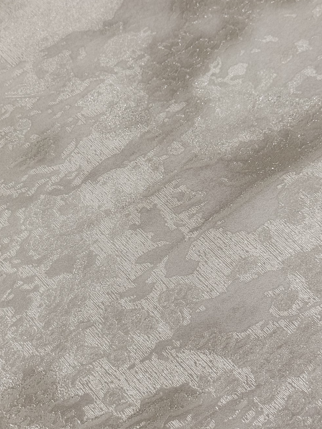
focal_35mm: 73
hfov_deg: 20.1
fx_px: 906
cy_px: 203
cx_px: 126
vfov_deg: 26.7
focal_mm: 6.76
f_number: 1.78
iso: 50
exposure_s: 1/100
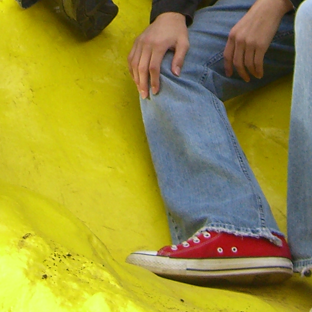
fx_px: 1601
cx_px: 52
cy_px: -222
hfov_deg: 11.1
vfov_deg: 10.6
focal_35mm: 157
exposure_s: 1/125
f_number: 2.8
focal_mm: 7.9
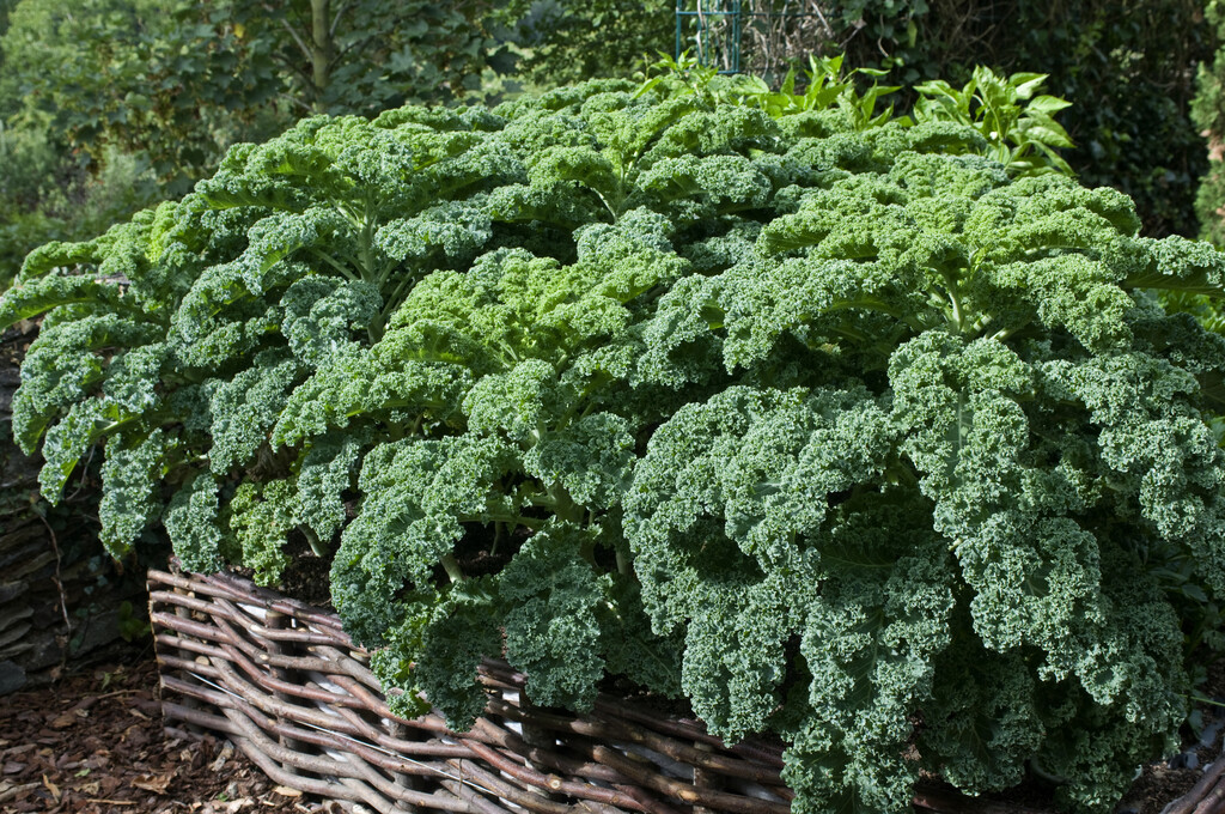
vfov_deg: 31.8
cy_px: 407
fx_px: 1427
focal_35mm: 42
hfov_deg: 46.5
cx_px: 612
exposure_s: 1/250
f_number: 6.3
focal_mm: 28
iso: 200
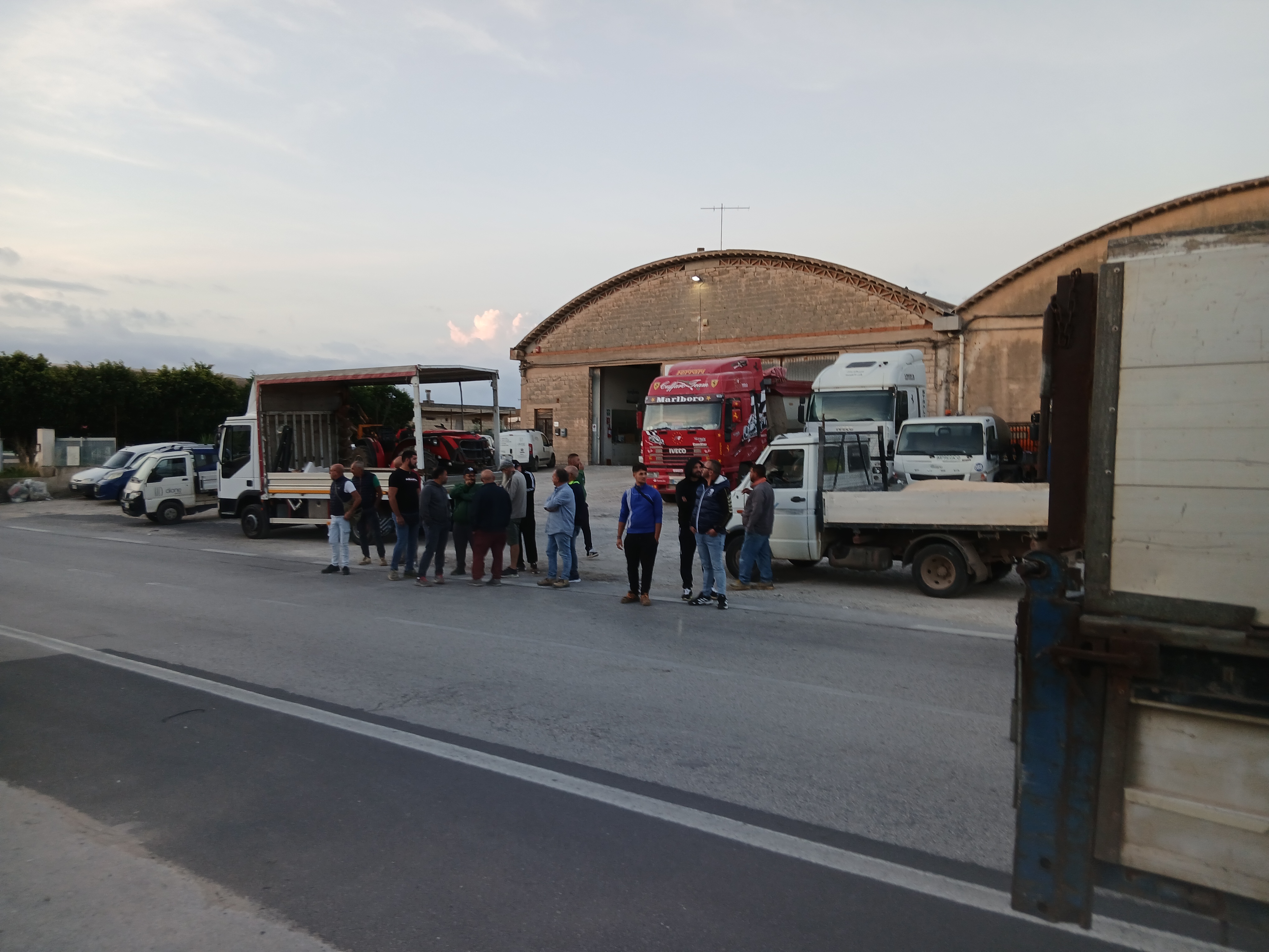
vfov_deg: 53.1
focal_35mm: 26
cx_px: 634
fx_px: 953
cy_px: 476
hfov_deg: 67.3
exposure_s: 1/50
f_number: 1.8
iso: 40
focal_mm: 3.98
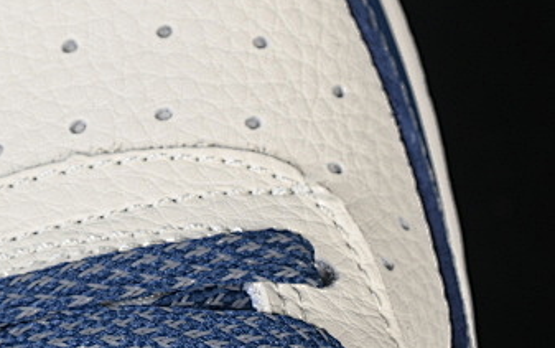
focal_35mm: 245
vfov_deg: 5.4
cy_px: 205
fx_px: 3708
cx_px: 81
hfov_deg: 8.5
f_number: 7.1
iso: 160
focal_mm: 50
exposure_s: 1/60
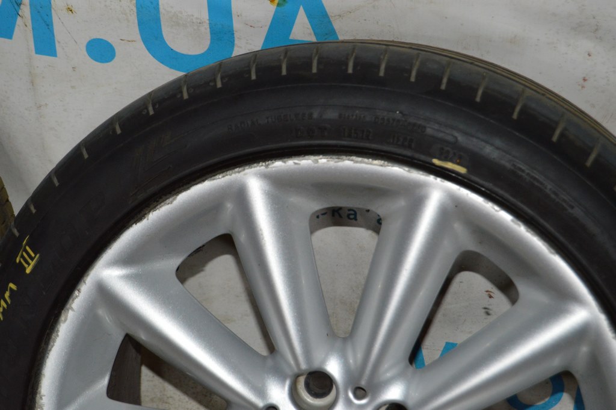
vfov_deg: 16.5
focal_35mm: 82
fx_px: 1410
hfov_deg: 24.6
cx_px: 308
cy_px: 205
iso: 1400
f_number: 5.6
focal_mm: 55
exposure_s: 1/60
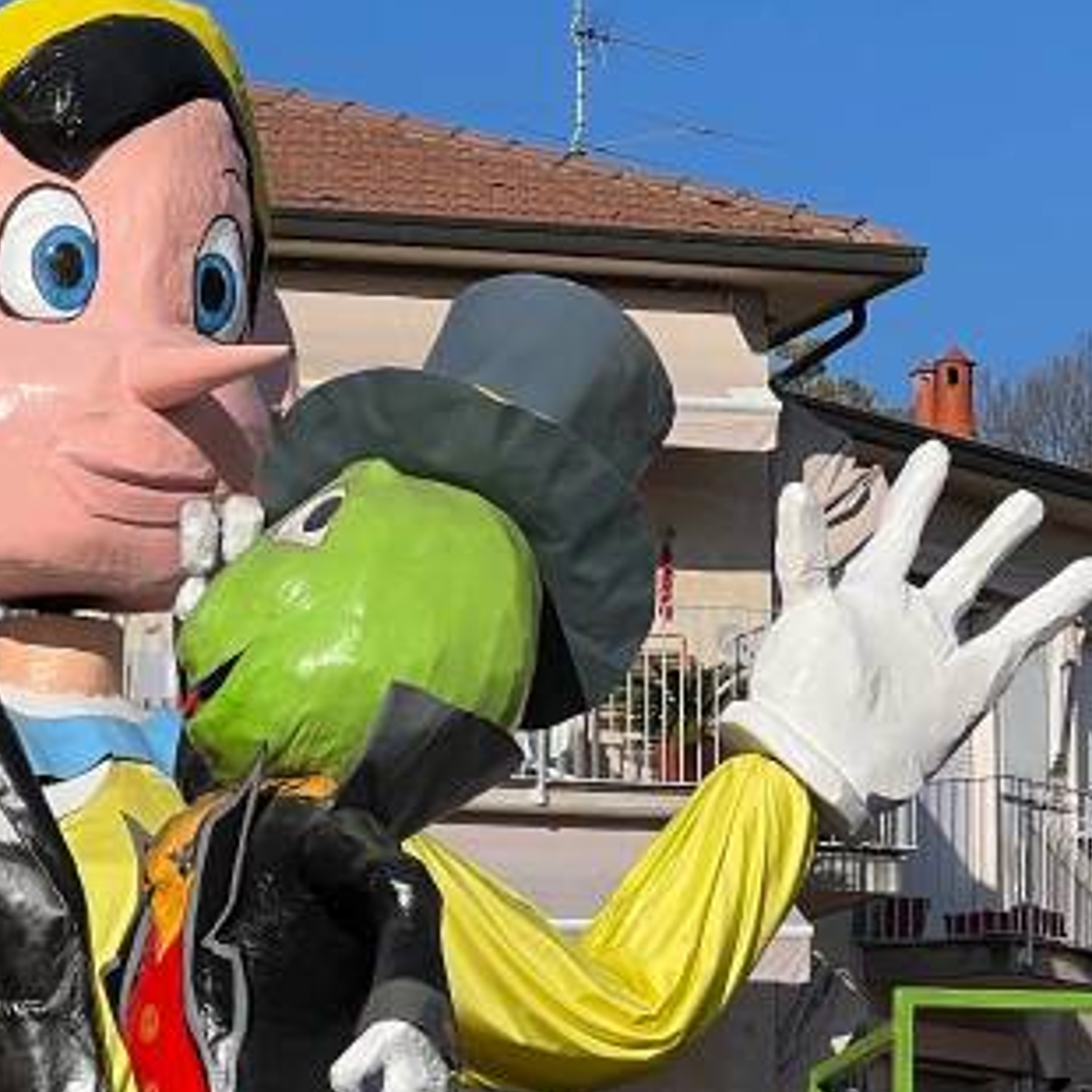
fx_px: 8030
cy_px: 1117
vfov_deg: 7.7
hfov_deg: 7.8
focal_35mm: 225
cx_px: 423
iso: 32
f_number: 2.8
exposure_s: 1/1043
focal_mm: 9
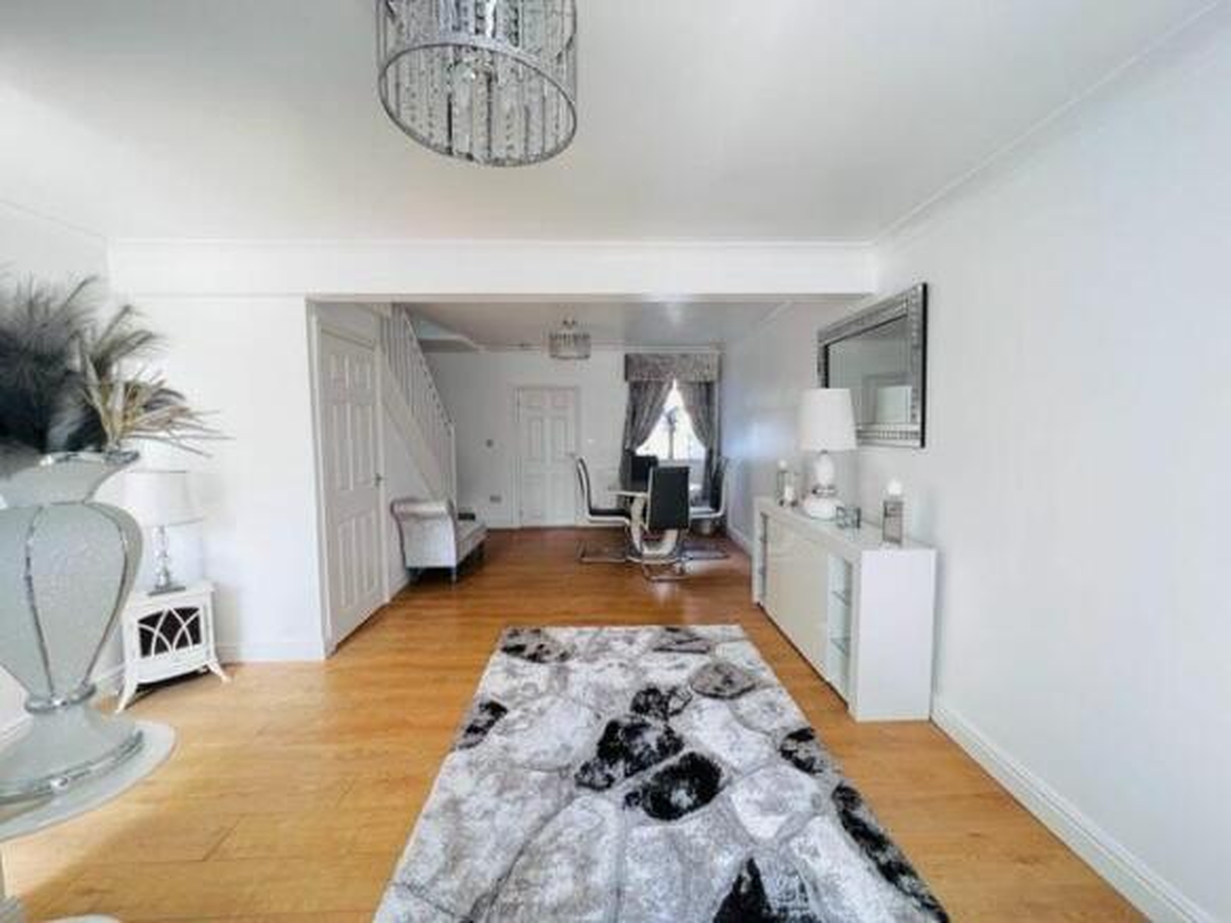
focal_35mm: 13
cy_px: 462
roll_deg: +0.2
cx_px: 616
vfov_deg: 89.9
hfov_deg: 106.2
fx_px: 462
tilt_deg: -4.9
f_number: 1.8
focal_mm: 1.57
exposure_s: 1/92
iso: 250
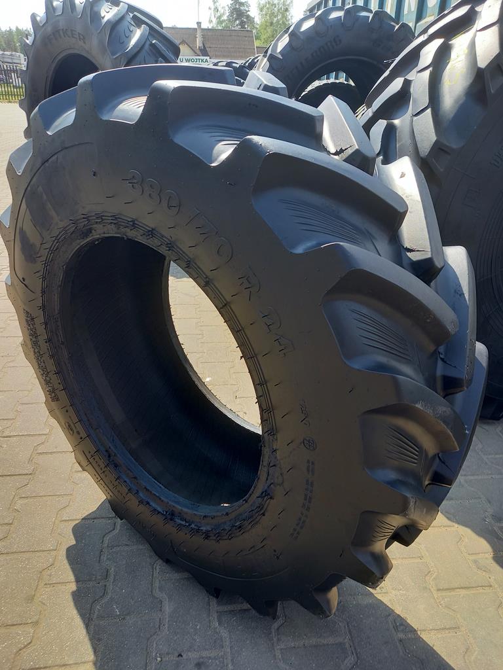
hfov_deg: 54.9
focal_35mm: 25
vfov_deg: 69.4
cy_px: 335
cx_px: 252
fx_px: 484
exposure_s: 1/181
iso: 50
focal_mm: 4.65
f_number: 1.8
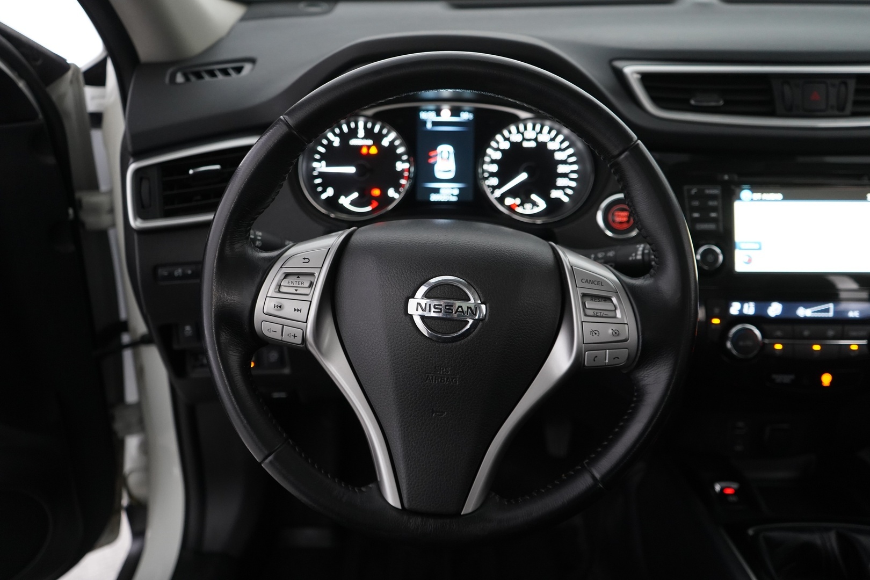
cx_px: 435
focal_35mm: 31
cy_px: 290
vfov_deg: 42.3
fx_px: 749
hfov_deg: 60.3
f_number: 4
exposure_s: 1/40
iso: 2500
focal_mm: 31
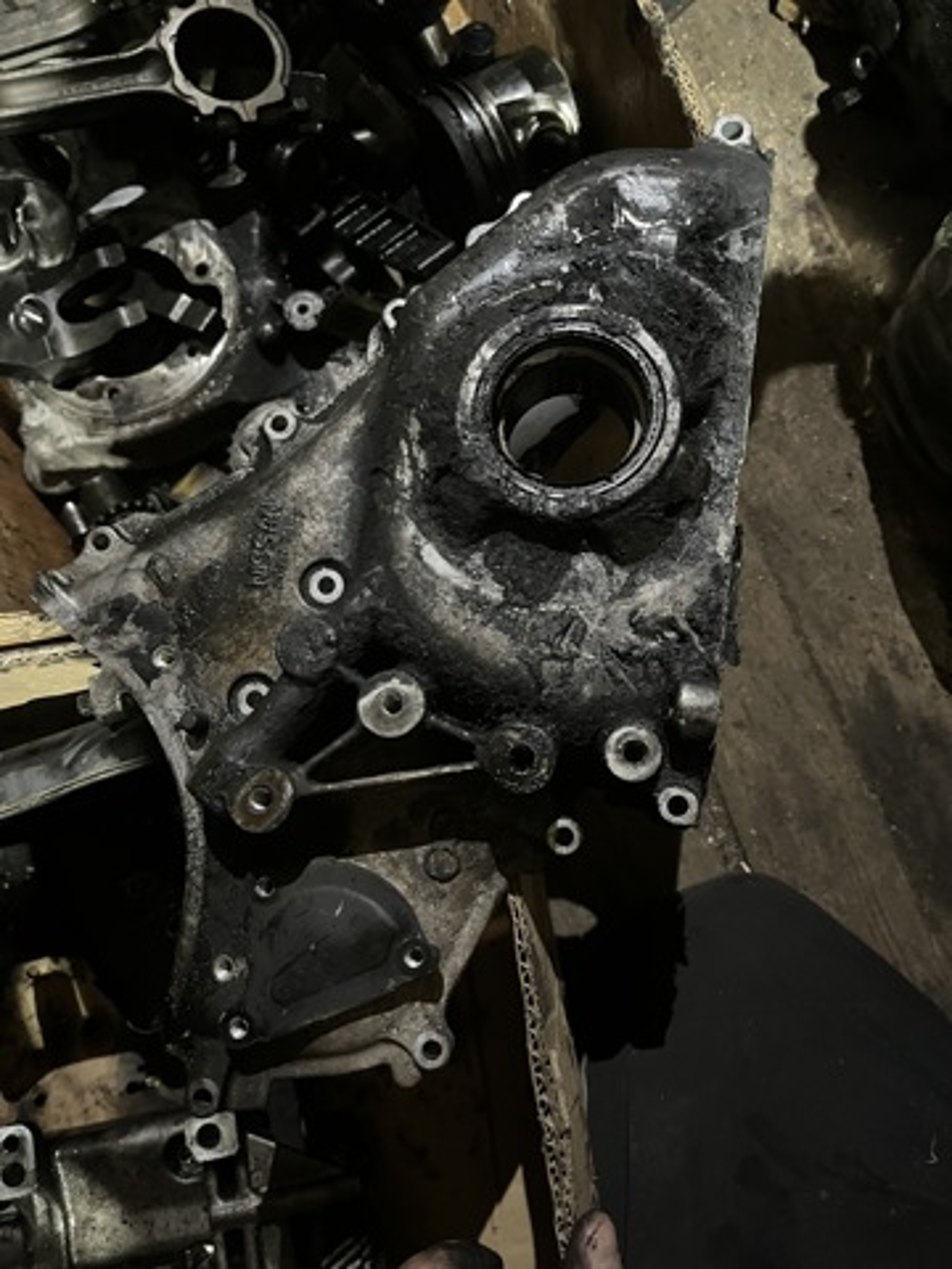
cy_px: 634
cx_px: 476
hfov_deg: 53.1
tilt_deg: -78.2
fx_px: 953
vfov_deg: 67.3
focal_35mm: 26
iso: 1250
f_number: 1.6
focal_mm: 5.1
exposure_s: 1/17
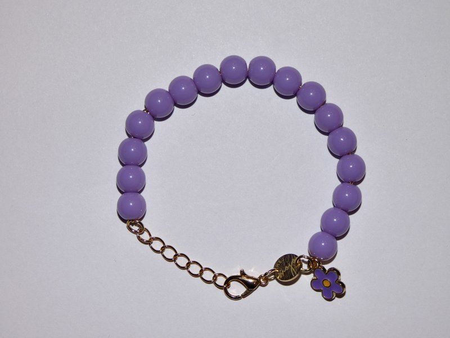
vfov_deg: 16.4
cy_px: 169
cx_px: 225
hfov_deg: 21.8
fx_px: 1170
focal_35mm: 90
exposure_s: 1/60
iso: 80
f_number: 4.7
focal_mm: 16
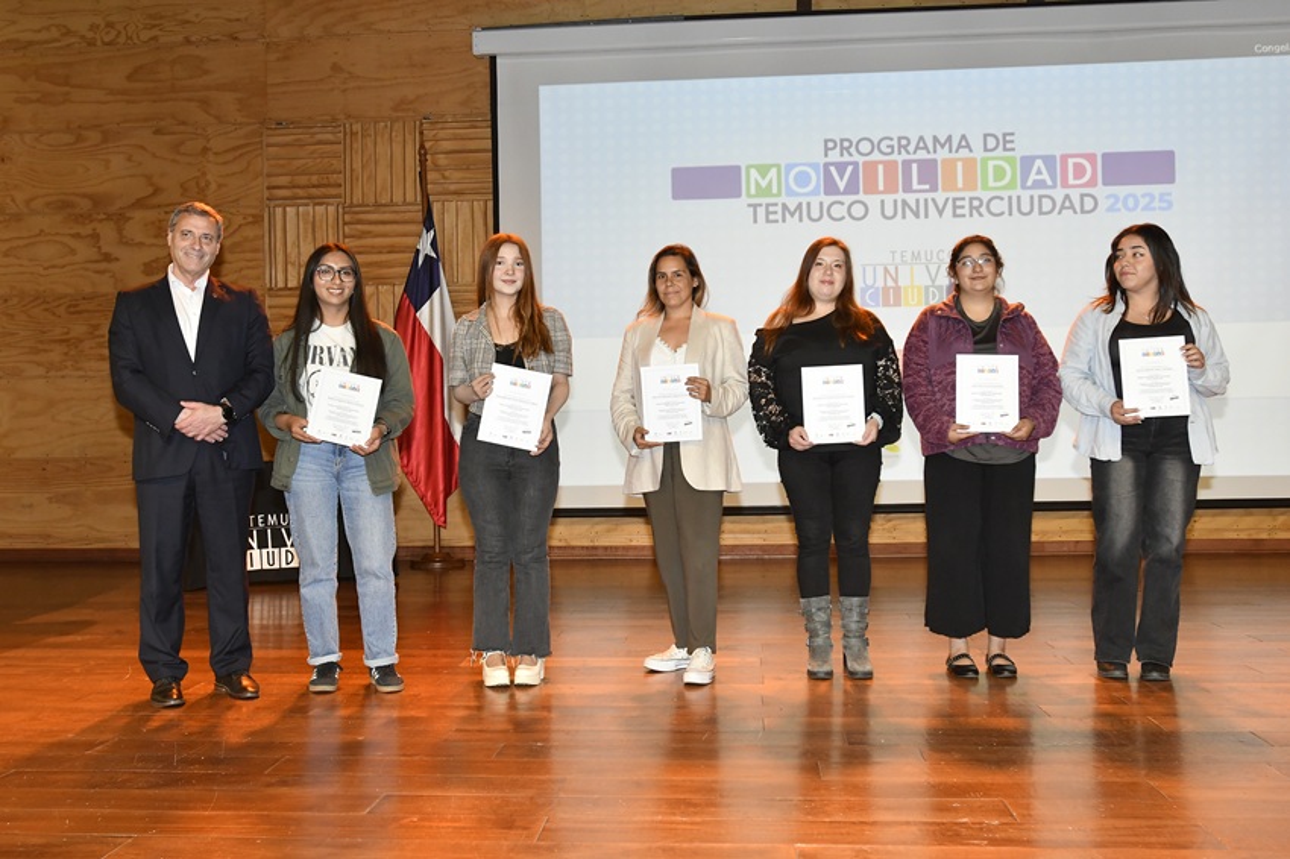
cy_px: 430
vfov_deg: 36.8
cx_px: 645
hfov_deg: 53.2
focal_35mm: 36
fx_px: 1289
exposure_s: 1/80
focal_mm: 24
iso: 1600
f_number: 5.6
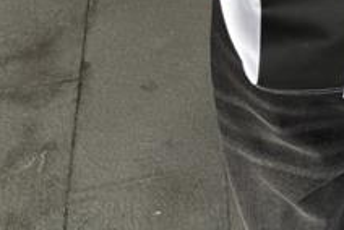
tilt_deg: -34.5
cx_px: 406
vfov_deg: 13.7
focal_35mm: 94
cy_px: -120
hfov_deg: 20.4
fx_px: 899
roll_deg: +0.3
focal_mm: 6.76
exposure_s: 1/326
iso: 100
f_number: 1.78
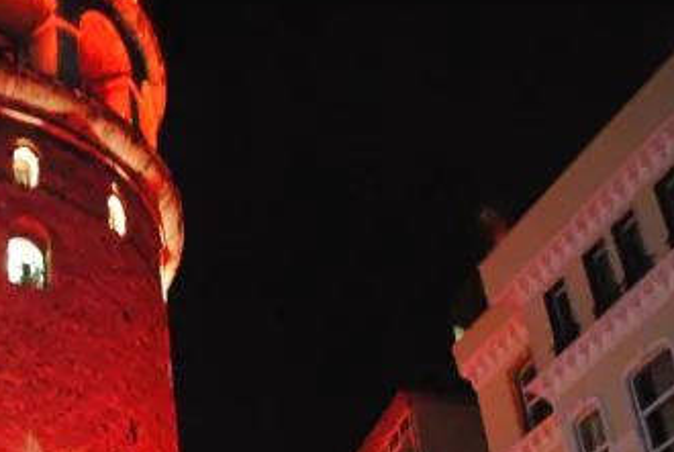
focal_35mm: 72
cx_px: 71
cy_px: 476
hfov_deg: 27.1
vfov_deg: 18.4
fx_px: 1350
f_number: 3.5
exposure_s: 1/20
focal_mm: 18
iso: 1600
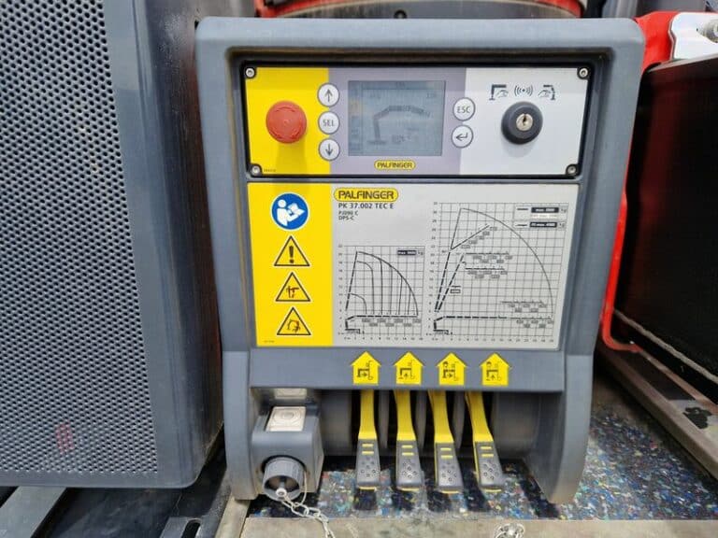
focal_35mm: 23
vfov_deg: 58.9
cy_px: 269
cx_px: 359
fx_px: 477
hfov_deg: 73.9
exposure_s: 1/5587
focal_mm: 5.4
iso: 50
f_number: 1.8
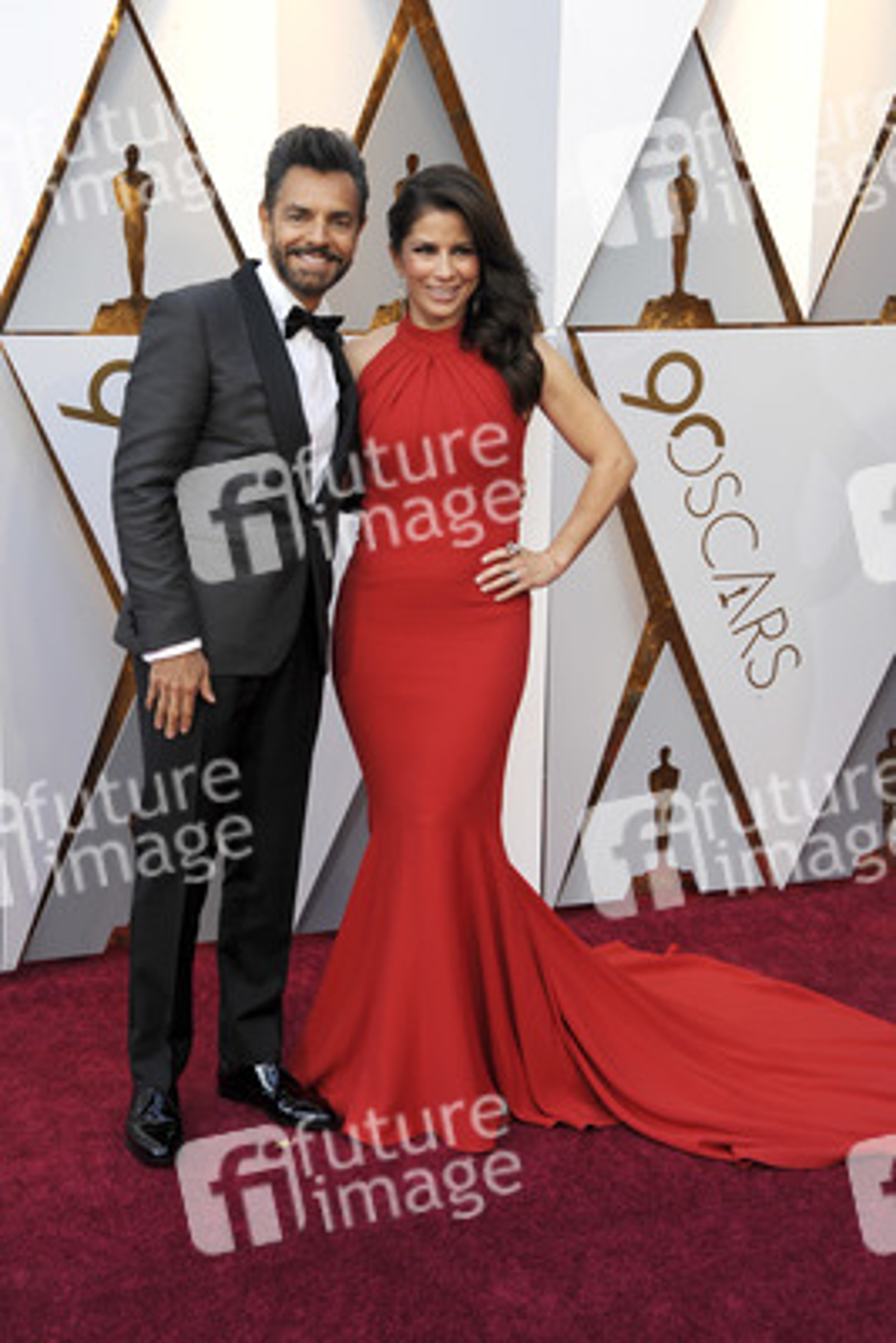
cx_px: 448
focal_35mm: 56
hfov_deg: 24.2
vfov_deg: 35.6
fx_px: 2089
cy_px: 672
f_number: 8
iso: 1000
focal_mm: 56
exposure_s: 1/250
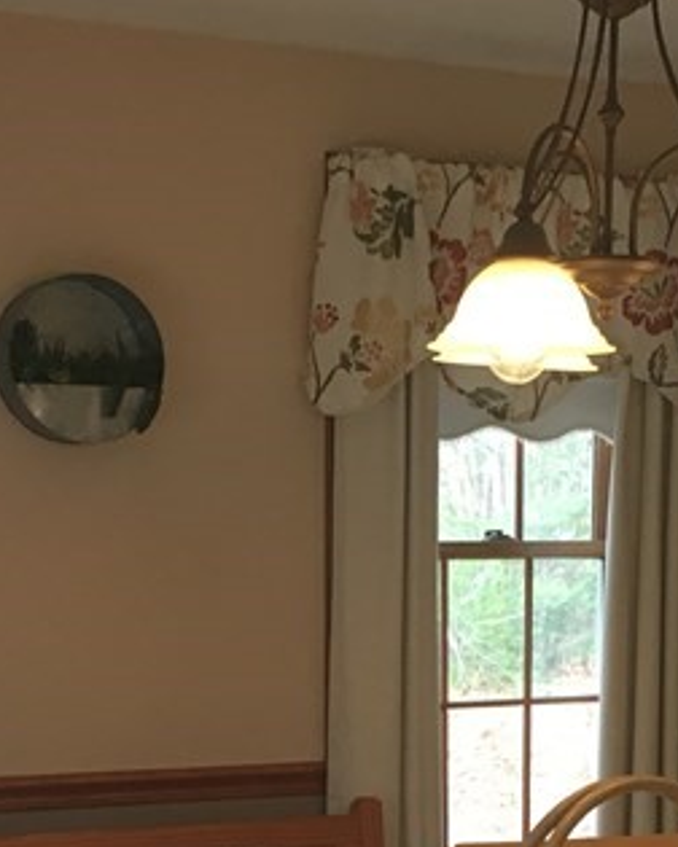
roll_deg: -0.1
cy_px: 944
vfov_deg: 19.9
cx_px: 371
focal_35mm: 92
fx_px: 2308
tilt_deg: -10.1
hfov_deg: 16.7
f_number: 2.2
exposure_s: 1/30
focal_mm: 4.15
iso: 32
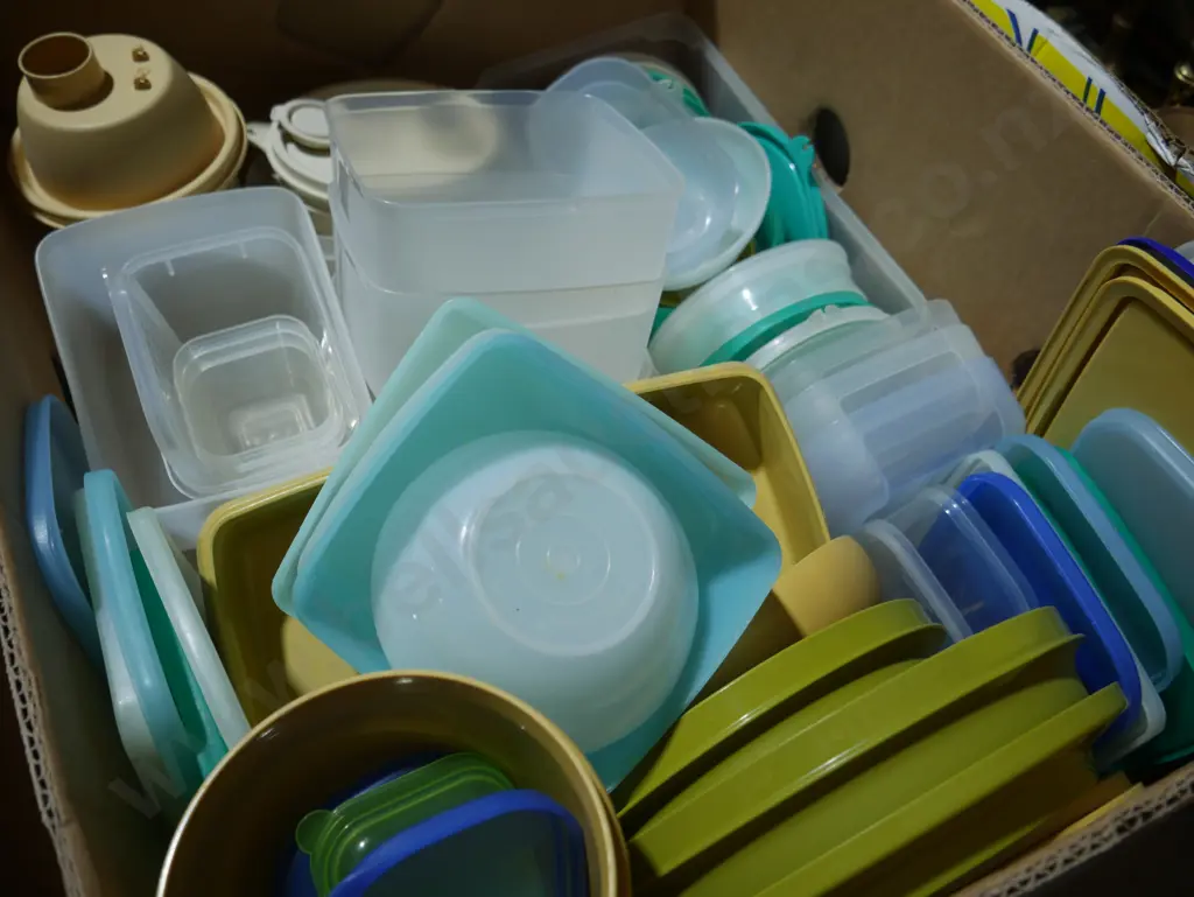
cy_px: 448
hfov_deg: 63.4
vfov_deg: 49.8
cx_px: 597
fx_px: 966
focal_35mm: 28
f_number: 3.5
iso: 200
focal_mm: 14
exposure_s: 1/125
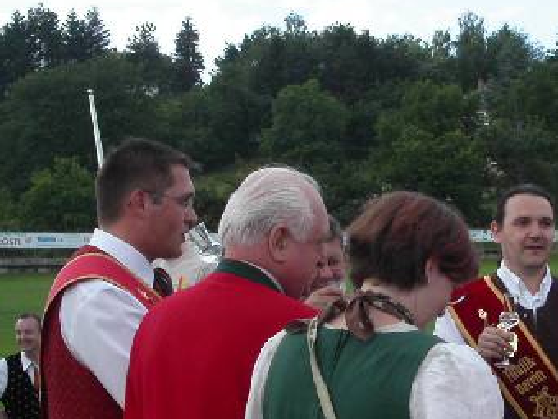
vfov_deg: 15.7
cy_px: 296
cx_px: 418
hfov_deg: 20.7
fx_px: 1515
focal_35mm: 94
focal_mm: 10.3
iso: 100
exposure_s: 1/250
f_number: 5.6
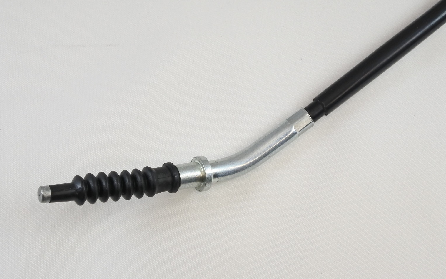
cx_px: 226
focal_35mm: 53
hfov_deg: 38.2
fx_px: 644
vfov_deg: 24.4
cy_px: 135
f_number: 4.5
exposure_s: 1/160
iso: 400
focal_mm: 18.9
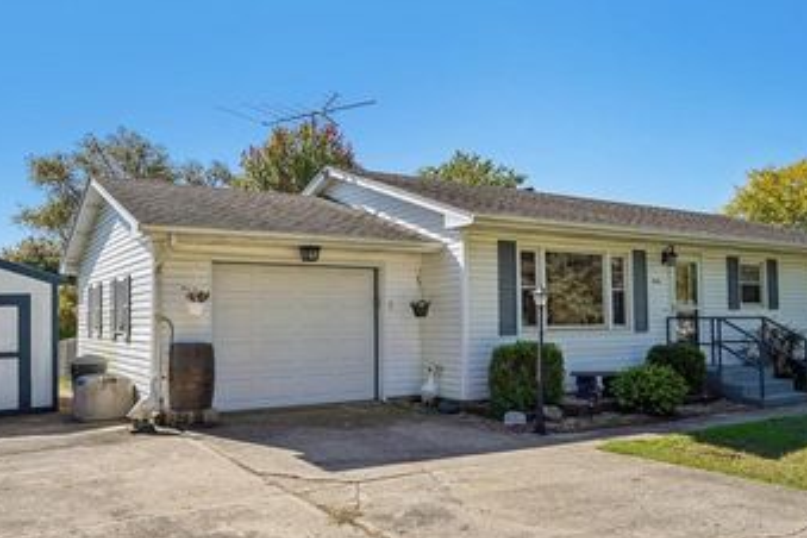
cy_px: 277
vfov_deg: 42.3
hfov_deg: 60.3
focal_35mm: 31
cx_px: 388
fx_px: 695
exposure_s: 1/250
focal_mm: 21
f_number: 8
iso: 100
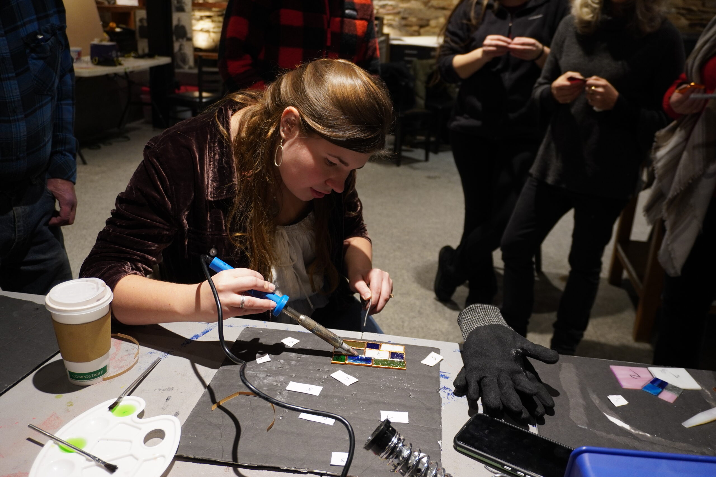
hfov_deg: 59.5
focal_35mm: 32
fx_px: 626
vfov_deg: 41.7
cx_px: 358
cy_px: 238
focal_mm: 21
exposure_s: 1/40
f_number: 4
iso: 500
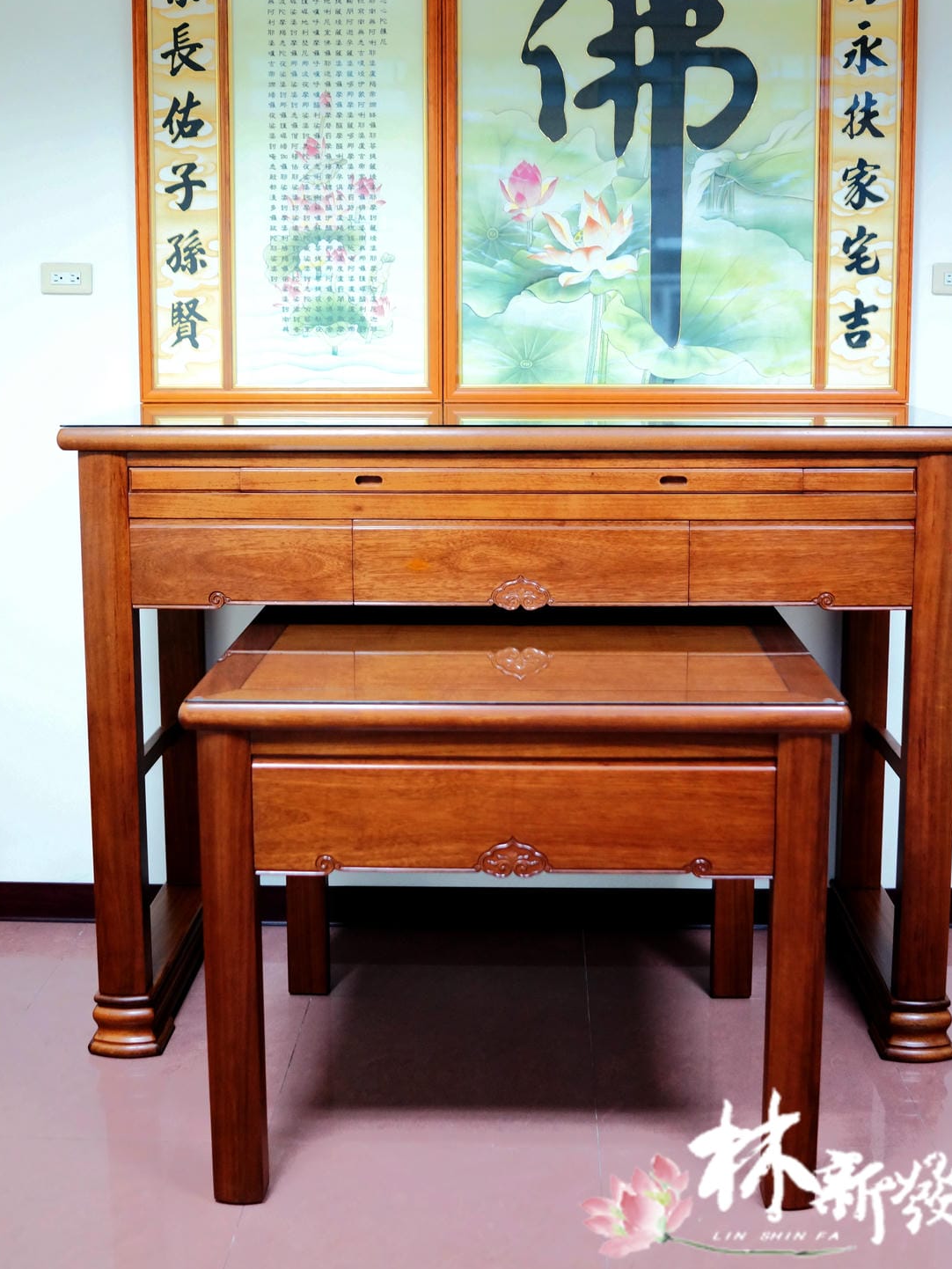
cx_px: 506
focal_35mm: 42
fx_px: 1540
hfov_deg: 34.3
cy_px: 489
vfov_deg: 44.5
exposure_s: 1/80
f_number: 2.2
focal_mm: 35
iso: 1600
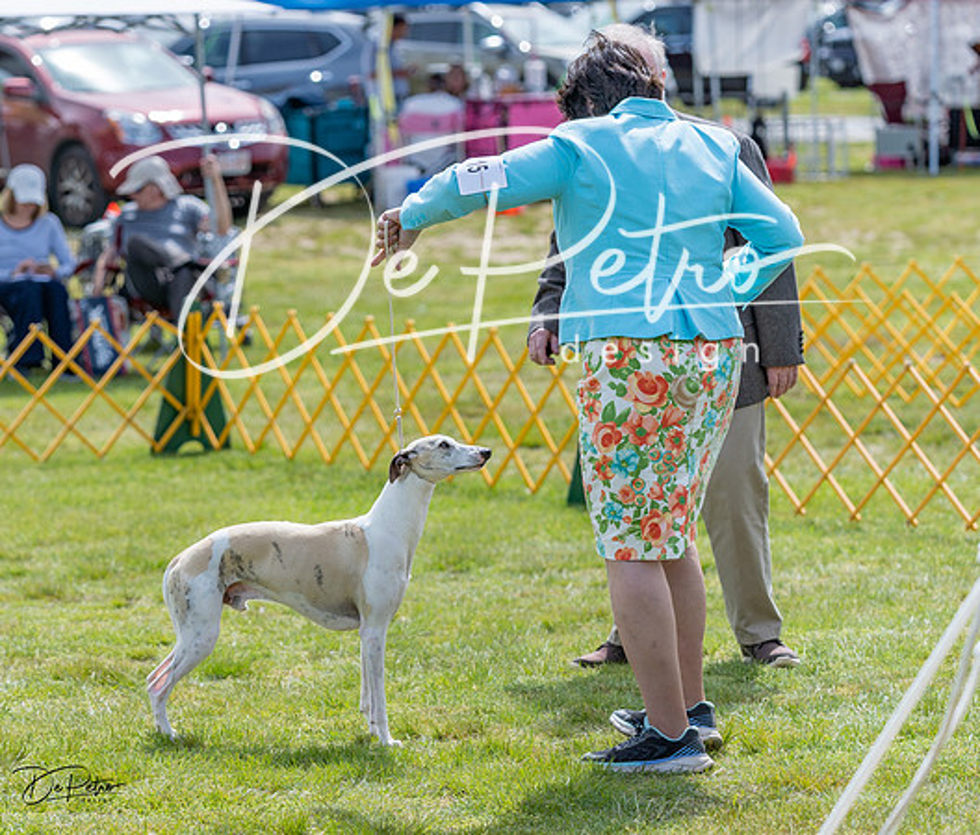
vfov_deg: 10.4
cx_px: 311
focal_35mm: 154
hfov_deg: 12.2
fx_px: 4574
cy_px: 391
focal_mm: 107
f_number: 3.5
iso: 100
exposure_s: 1/1000
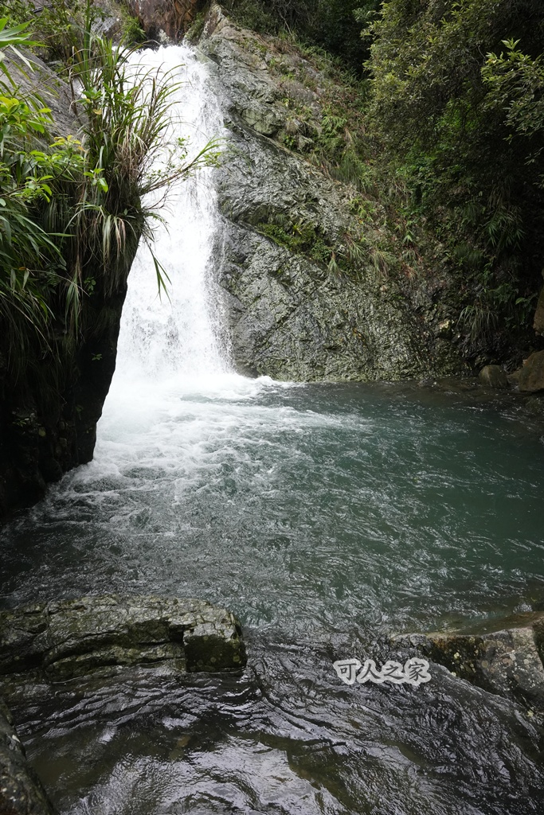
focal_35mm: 24
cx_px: 272
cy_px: 408
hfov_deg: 53.1
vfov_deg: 73.7
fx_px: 544
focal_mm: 24
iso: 3200
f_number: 8
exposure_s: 1/800
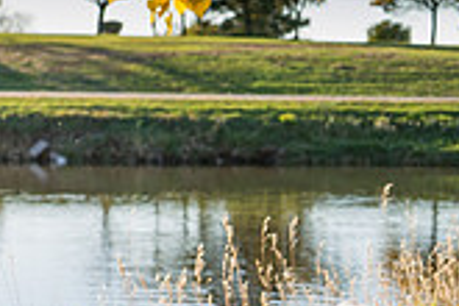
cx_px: 759
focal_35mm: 141
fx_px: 1798
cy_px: 263
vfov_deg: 9.7
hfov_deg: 13.4
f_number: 5.6
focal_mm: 40
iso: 100
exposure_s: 1/160
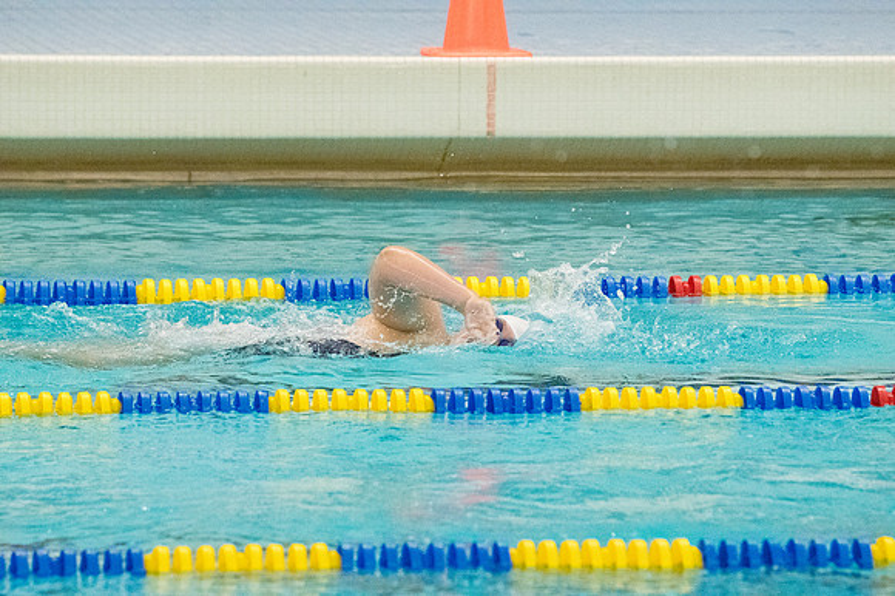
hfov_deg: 6.9
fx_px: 7454
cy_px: 298
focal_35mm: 300
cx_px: 448
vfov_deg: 4.6
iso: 8000
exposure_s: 1/1250
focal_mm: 200
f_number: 4.5
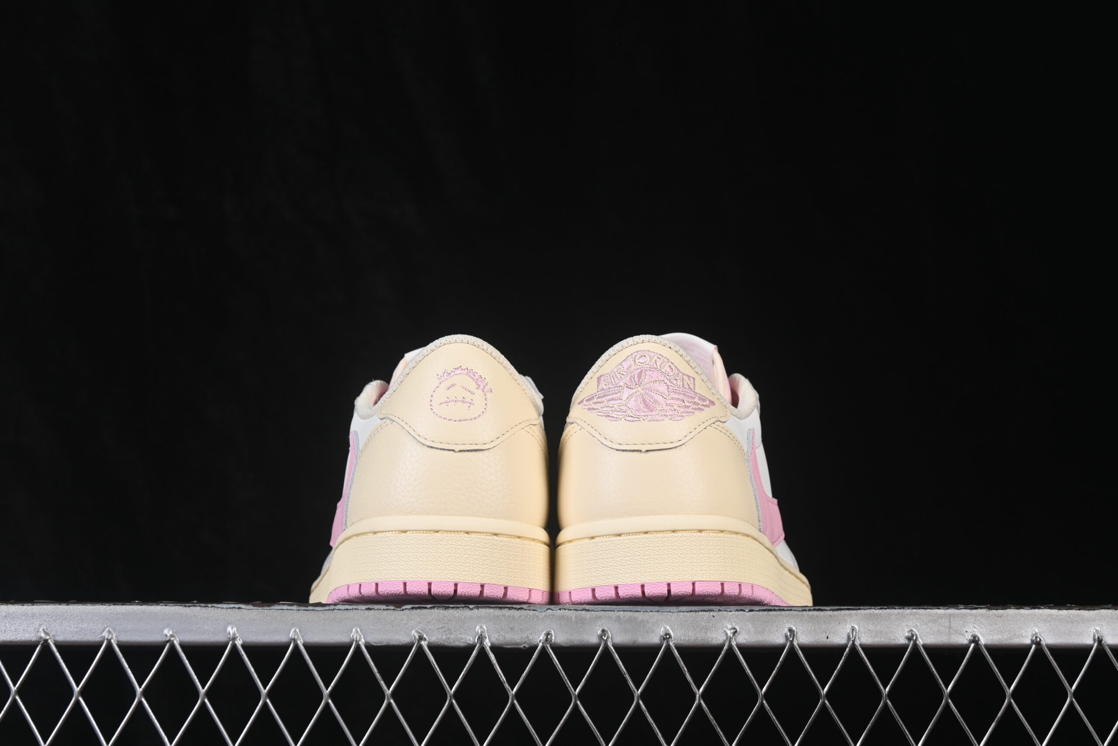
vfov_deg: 18.2
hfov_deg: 27.0
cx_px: 559
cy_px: 373
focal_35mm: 75
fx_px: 2329
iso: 160
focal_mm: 50
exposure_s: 1/80
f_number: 8
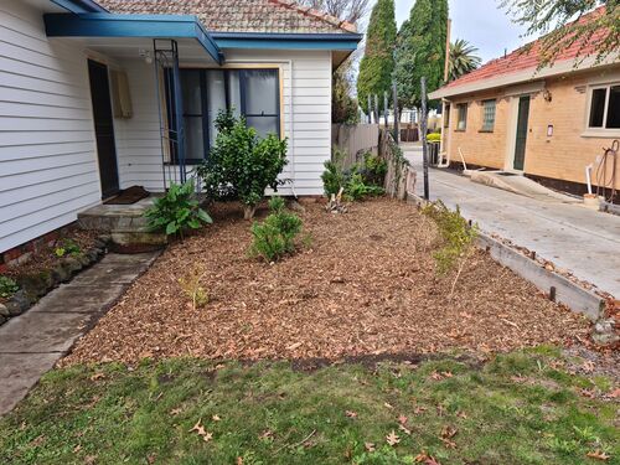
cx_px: 310
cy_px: 232
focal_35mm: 27
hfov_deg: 65.3
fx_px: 484
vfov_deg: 51.4
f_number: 2
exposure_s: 1/165
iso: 25
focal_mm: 5.9
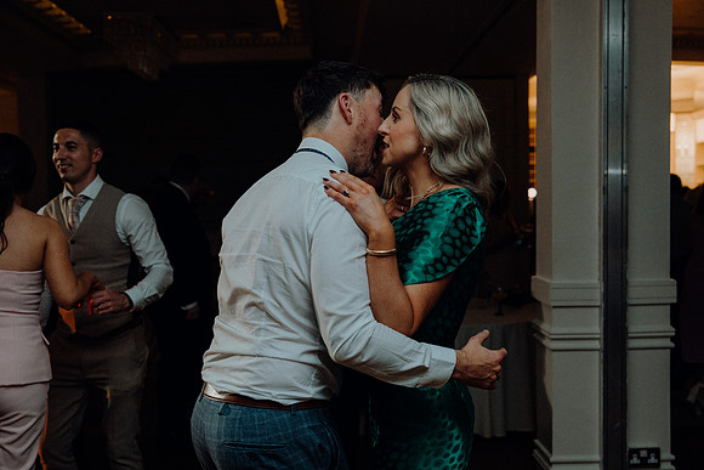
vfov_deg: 31.2
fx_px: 841
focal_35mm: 43
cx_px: 352
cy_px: 235
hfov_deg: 45.4
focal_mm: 43
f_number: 3.5
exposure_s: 1/160
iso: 2500
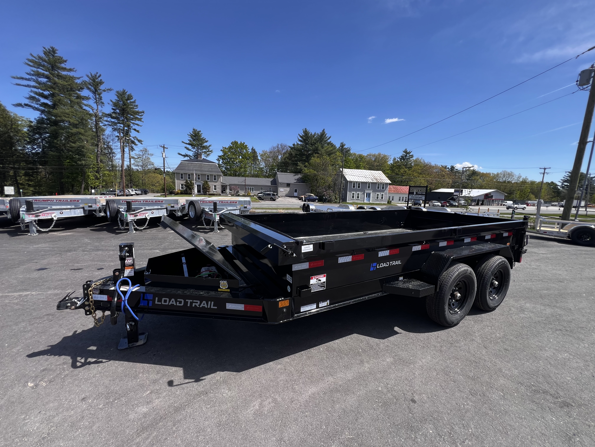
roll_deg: -1.1
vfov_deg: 89.9
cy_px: 224
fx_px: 223
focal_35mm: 13
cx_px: 298
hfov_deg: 106.2
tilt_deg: -8.6
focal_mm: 1.57
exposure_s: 1/652
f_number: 1.8
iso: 32
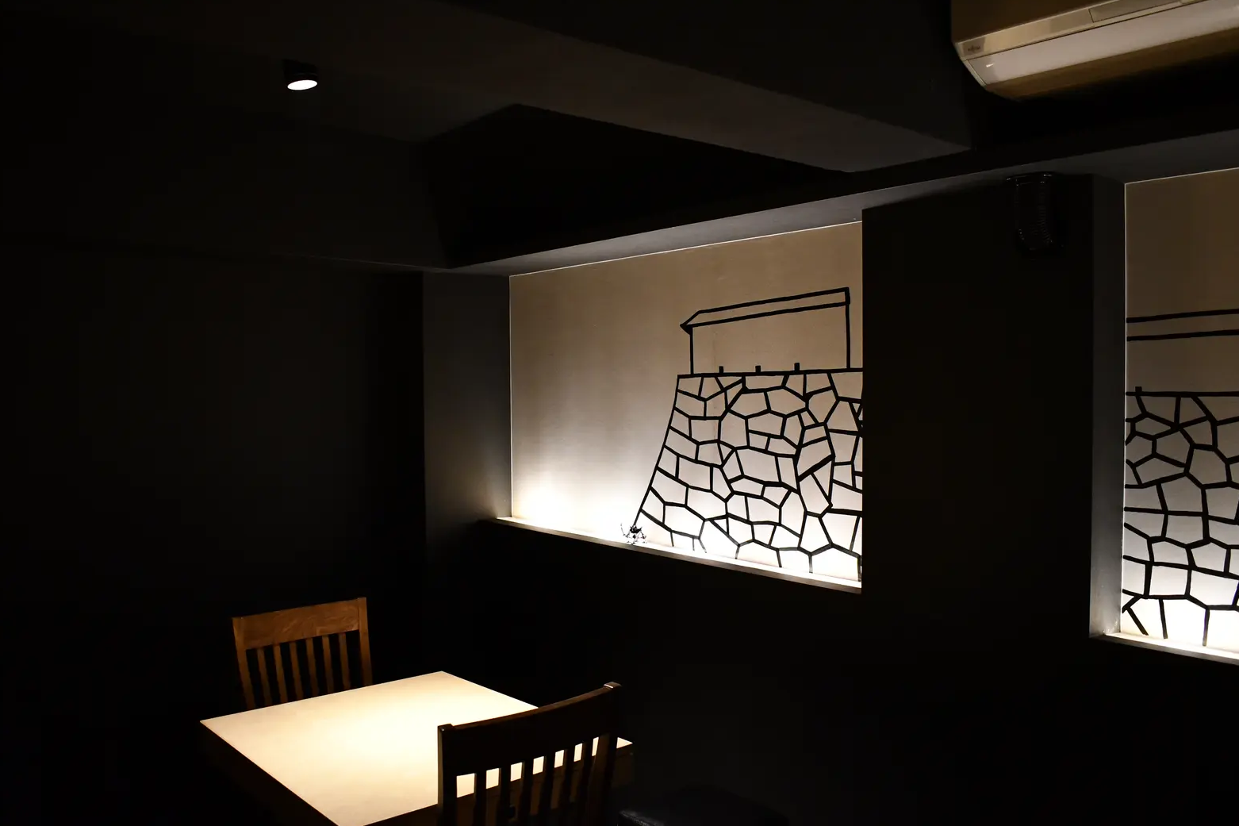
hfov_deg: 65.5
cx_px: 633
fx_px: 963
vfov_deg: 46.4
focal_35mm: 28
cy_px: 420
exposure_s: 1/125
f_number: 3.5
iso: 2500
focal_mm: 18
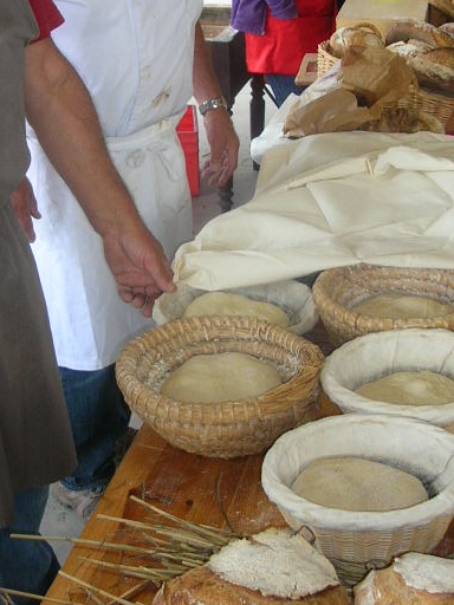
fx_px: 1224
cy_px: 238
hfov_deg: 21.0
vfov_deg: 27.7
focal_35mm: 70
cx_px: 173
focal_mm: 5.8
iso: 50
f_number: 2.8
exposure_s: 1/30
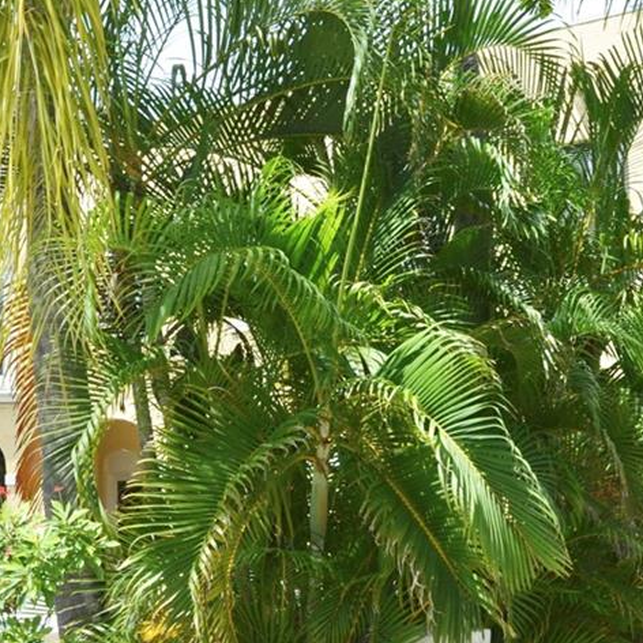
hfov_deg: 25.0
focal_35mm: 69
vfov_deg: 24.9
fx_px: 1450
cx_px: 272
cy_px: 407
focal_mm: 16
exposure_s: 1/250
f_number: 8
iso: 160
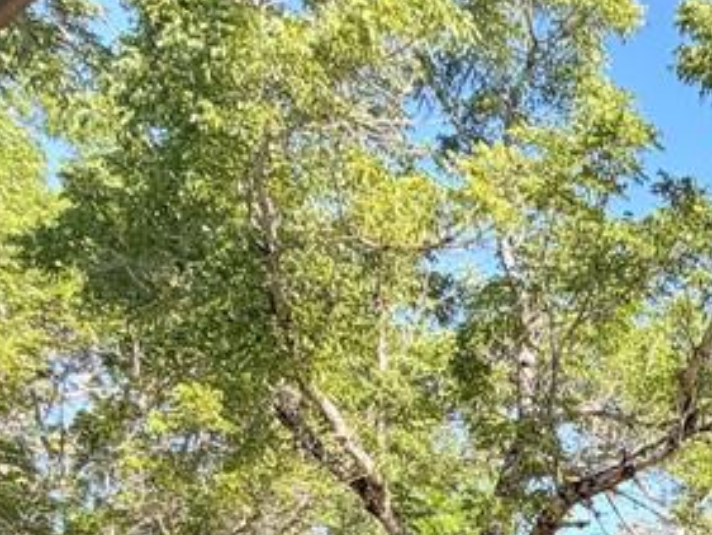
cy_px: 776
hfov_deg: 29.6
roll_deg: -0.4
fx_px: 1049
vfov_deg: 23.5
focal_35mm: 51
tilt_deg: -3.2
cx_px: 940
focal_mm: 2.22
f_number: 2.2
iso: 32
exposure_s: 1/770
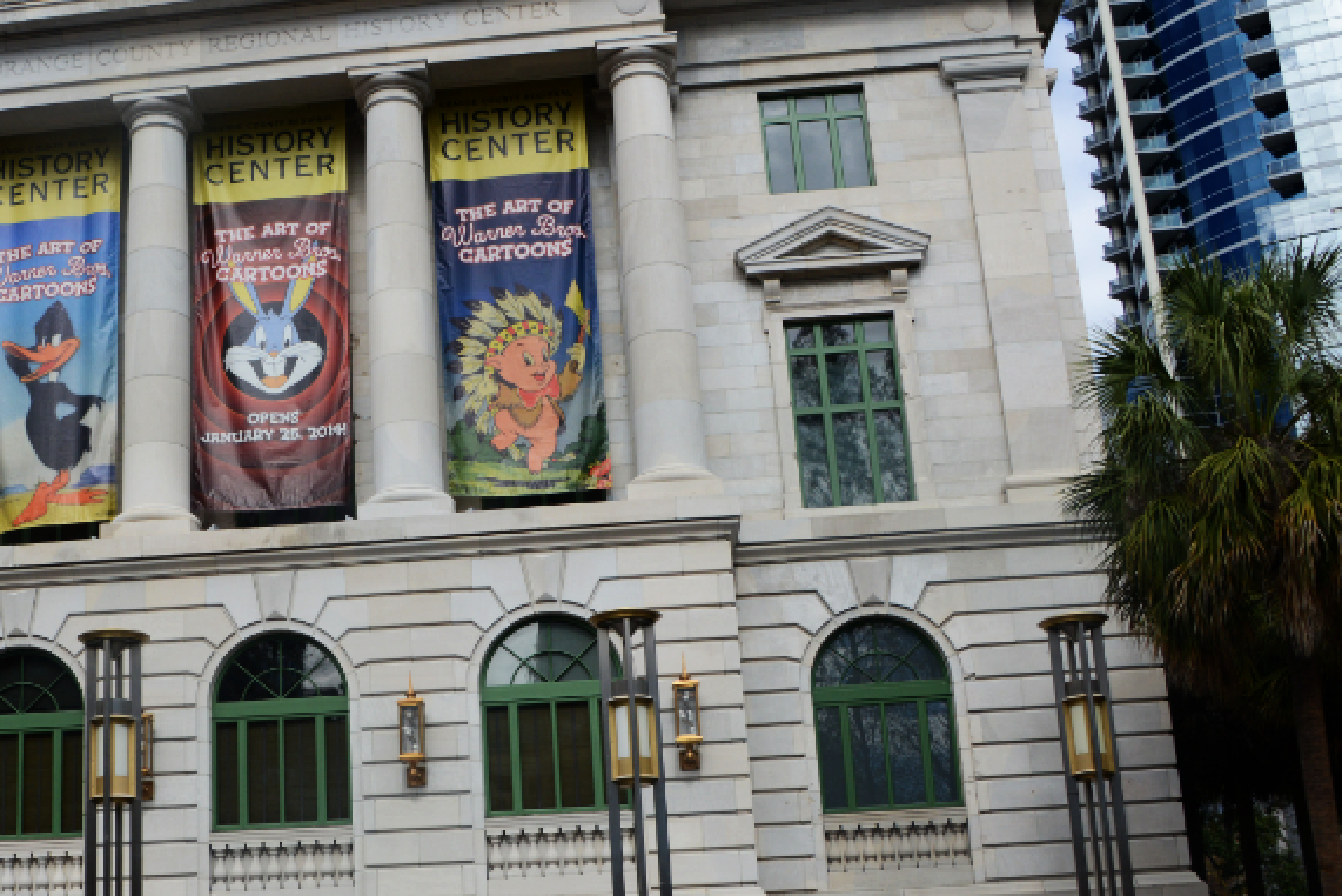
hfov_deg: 39.3
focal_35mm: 49
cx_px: 350
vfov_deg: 27.5
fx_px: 1827
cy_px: 533
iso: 400
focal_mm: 28
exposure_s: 1/1250
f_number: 7.1
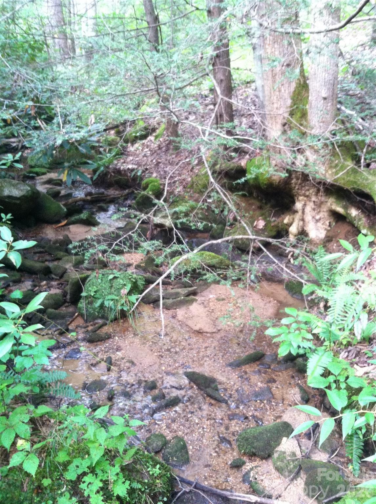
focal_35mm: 35
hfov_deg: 40.6
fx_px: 509
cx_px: 188
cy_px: 252
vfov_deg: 52.7
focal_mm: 3.85
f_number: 2.8
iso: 320
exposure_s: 1/15
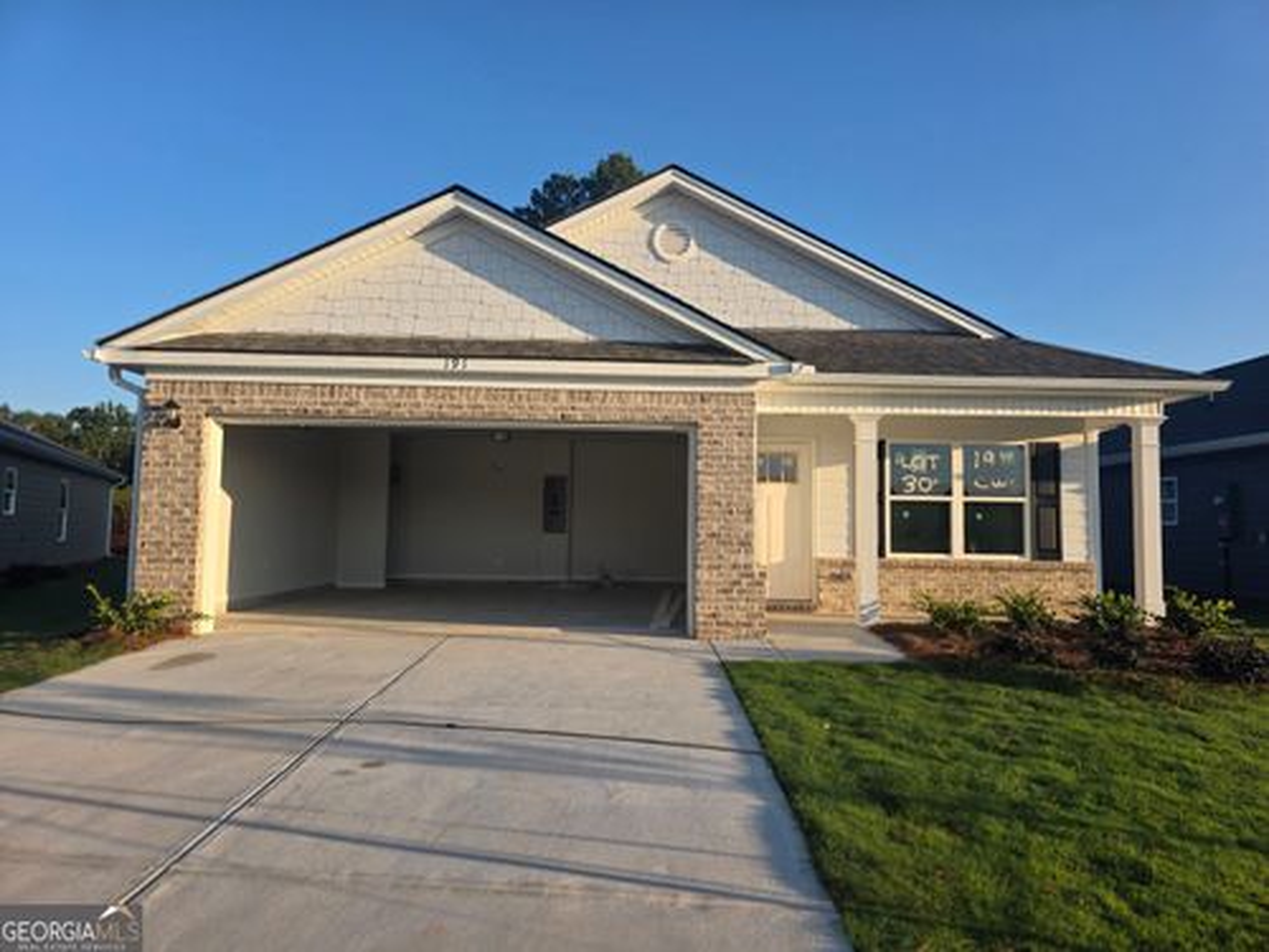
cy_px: 476
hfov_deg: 73.9
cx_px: 634
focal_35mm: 23
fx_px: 843
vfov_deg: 58.9
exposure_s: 1/2812
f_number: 1.7
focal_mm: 6.3
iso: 80
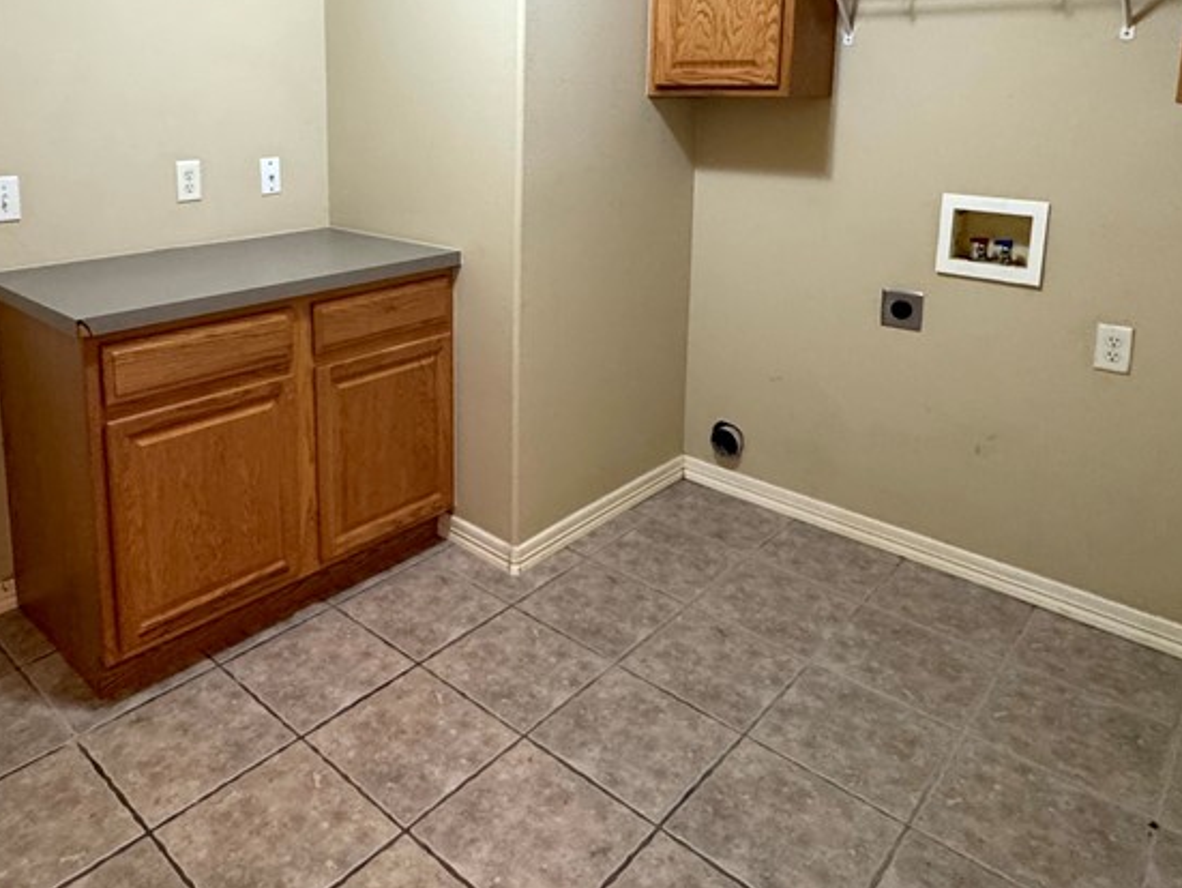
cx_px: 485
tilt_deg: -8.4
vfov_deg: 51.0
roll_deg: -0.7
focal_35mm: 26
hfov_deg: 66.7
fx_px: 888
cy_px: 227
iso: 400
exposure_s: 1/60
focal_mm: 2.22
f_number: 2.2
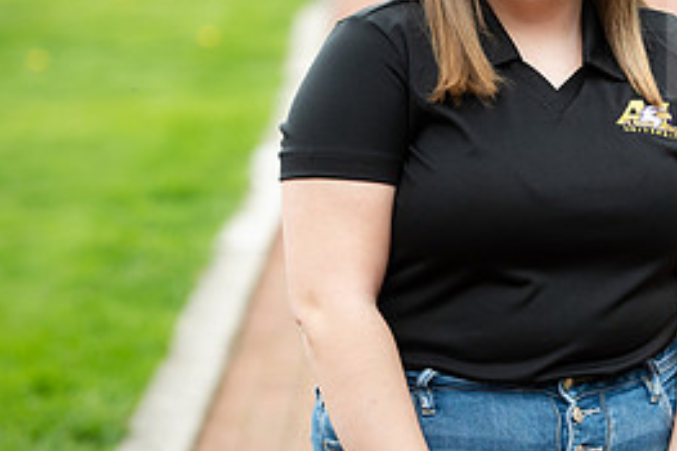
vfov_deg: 5.6
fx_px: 4567
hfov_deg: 8.5
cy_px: 195
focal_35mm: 243
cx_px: 589
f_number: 4
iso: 80
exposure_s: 1/200
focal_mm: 110
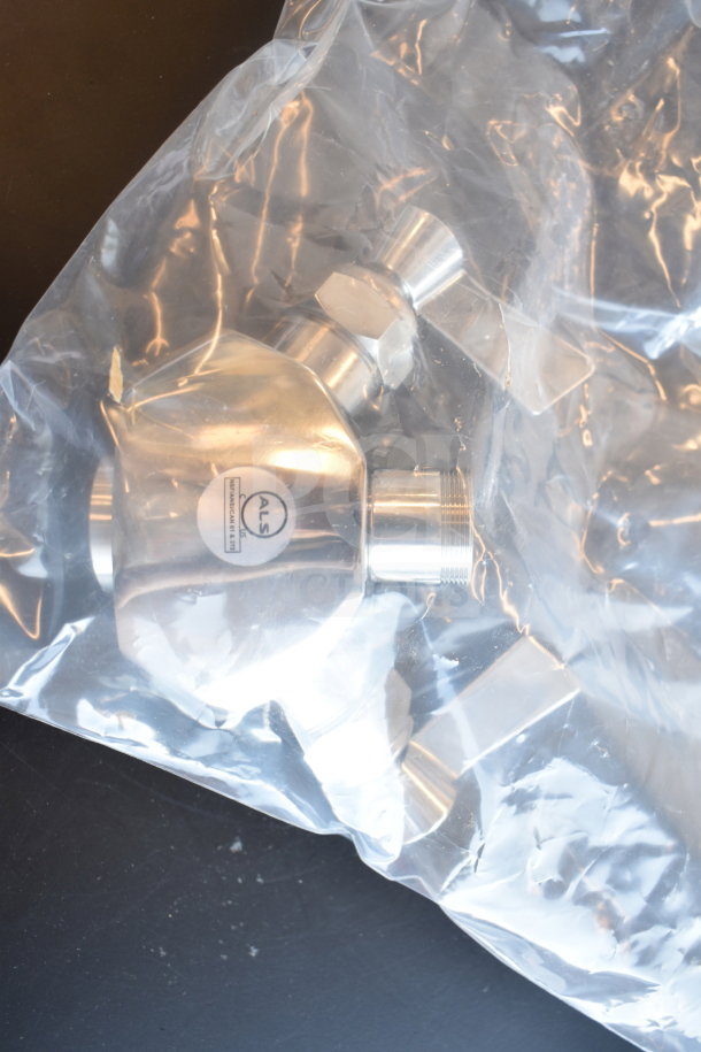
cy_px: 526
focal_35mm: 33
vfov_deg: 57.2
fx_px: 964
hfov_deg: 40.0
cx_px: 350
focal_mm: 22
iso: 280
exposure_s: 1/40
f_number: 3.8
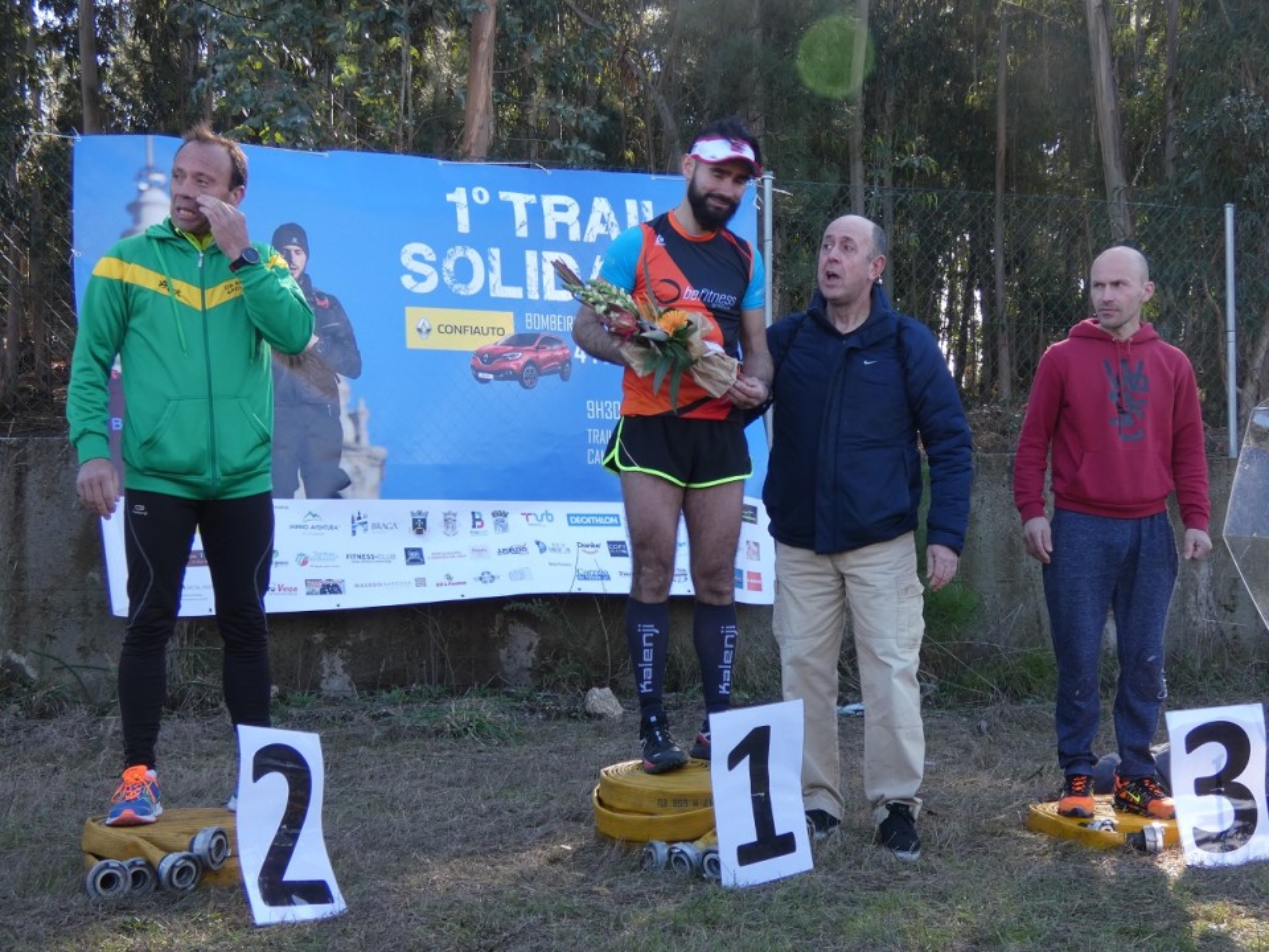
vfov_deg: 27.5
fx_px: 1943
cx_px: 634
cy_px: 476
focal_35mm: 53
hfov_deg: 36.2
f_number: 3.9
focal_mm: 9.5
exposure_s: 1/100
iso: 80
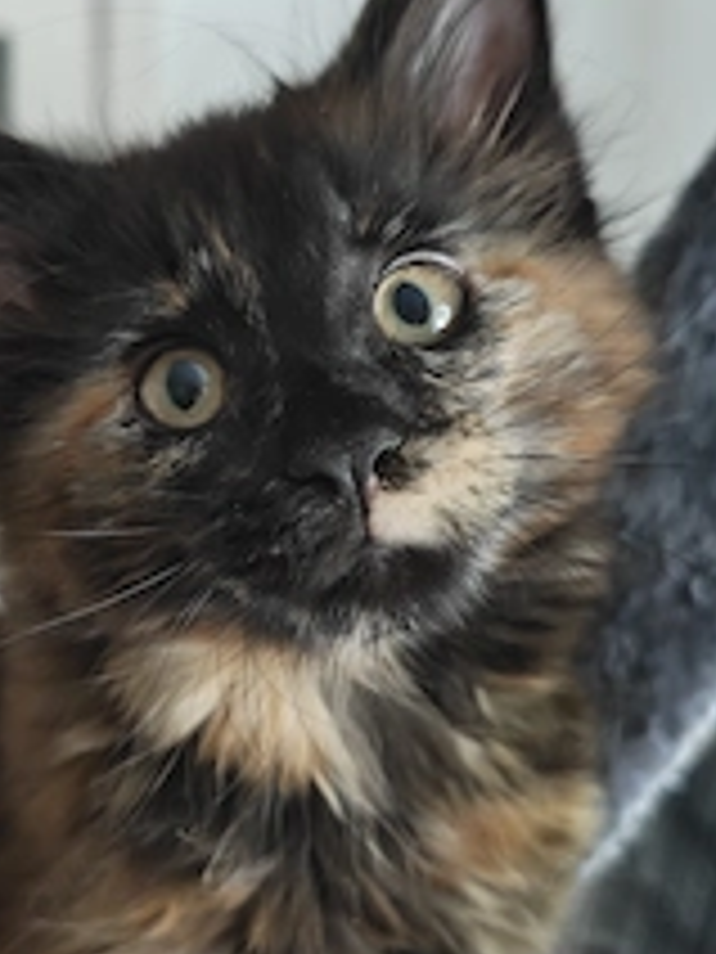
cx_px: 315
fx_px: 1407
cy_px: 549
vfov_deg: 37.4
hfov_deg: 28.5
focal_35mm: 51
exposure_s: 1/100
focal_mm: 6.57
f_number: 1.68
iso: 559
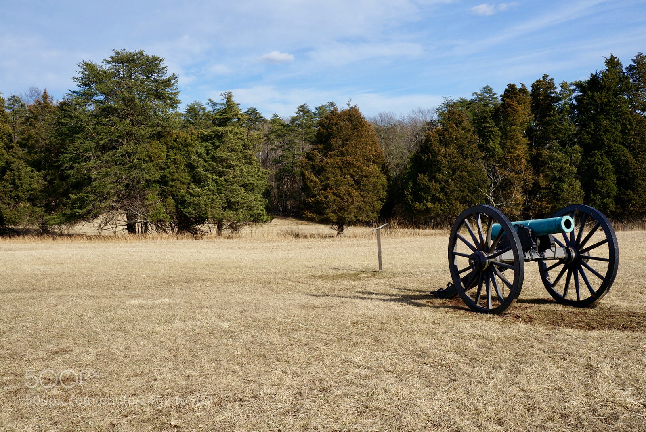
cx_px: 323
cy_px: 216
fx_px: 673
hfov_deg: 51.3
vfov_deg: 35.5
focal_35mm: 38
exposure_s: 1/125
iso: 100
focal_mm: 25
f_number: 13
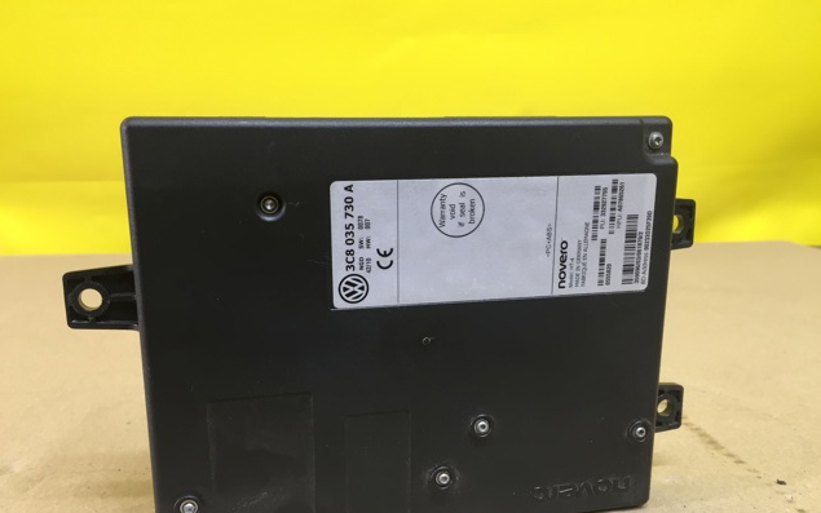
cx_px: 410
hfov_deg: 61.2
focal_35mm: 31
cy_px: 300
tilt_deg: -13.6
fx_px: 694
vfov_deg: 40.5
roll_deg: -0.6
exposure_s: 1/33
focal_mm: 4.15
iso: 80
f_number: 2.2
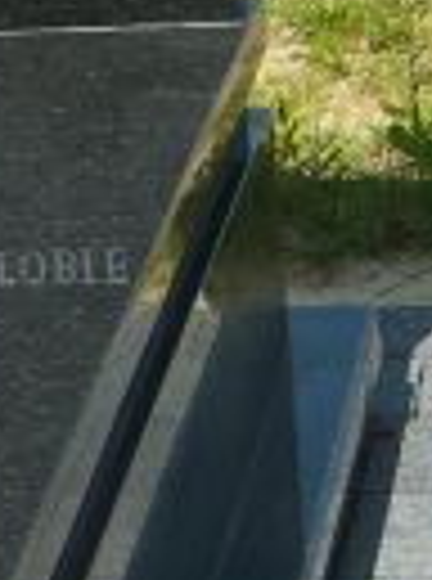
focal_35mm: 214
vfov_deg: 9.3
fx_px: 3579
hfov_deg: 6.6
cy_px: 252
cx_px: -572
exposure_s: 1/1000
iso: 80
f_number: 3.2
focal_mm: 6.4
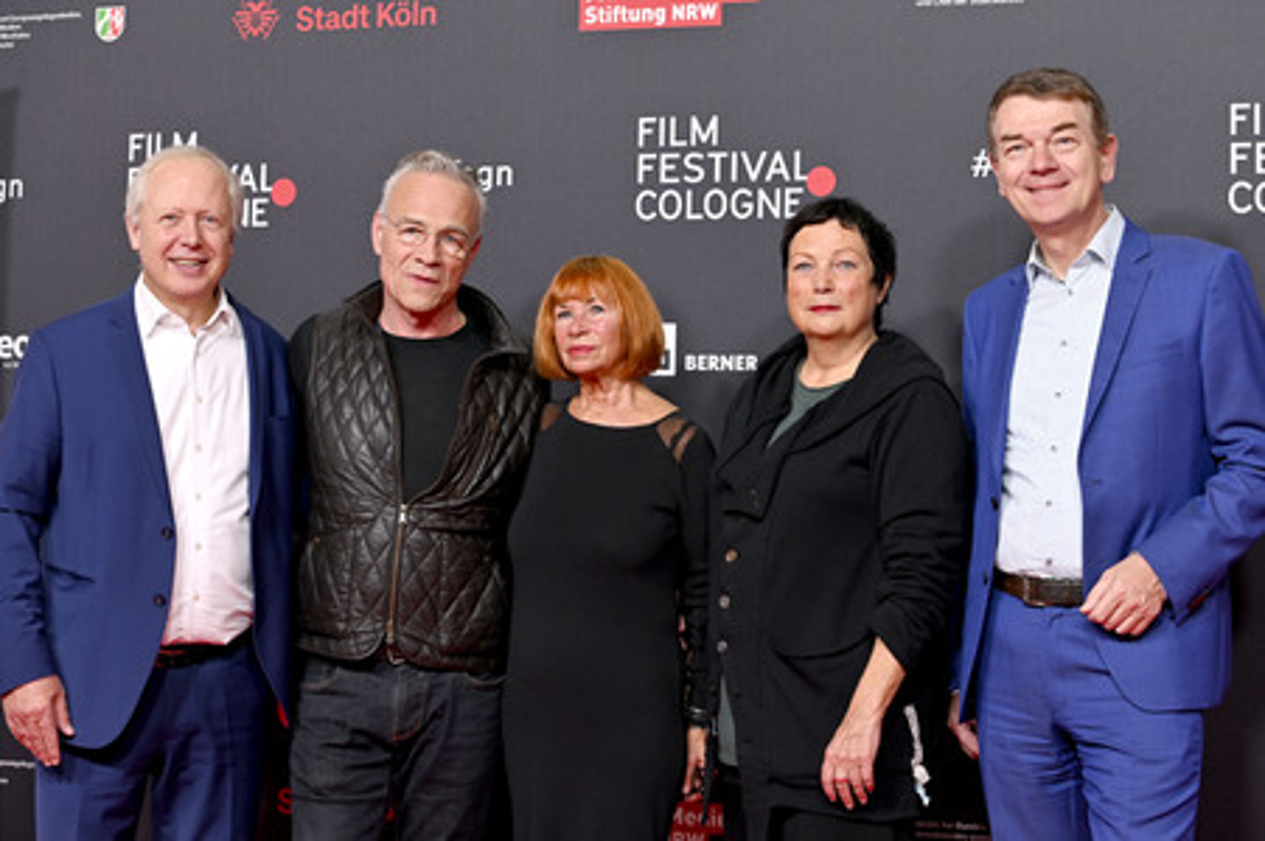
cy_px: 420
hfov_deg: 28.9
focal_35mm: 70
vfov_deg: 19.4
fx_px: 2458
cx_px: 632
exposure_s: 1/200
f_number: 5
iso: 1000
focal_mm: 70
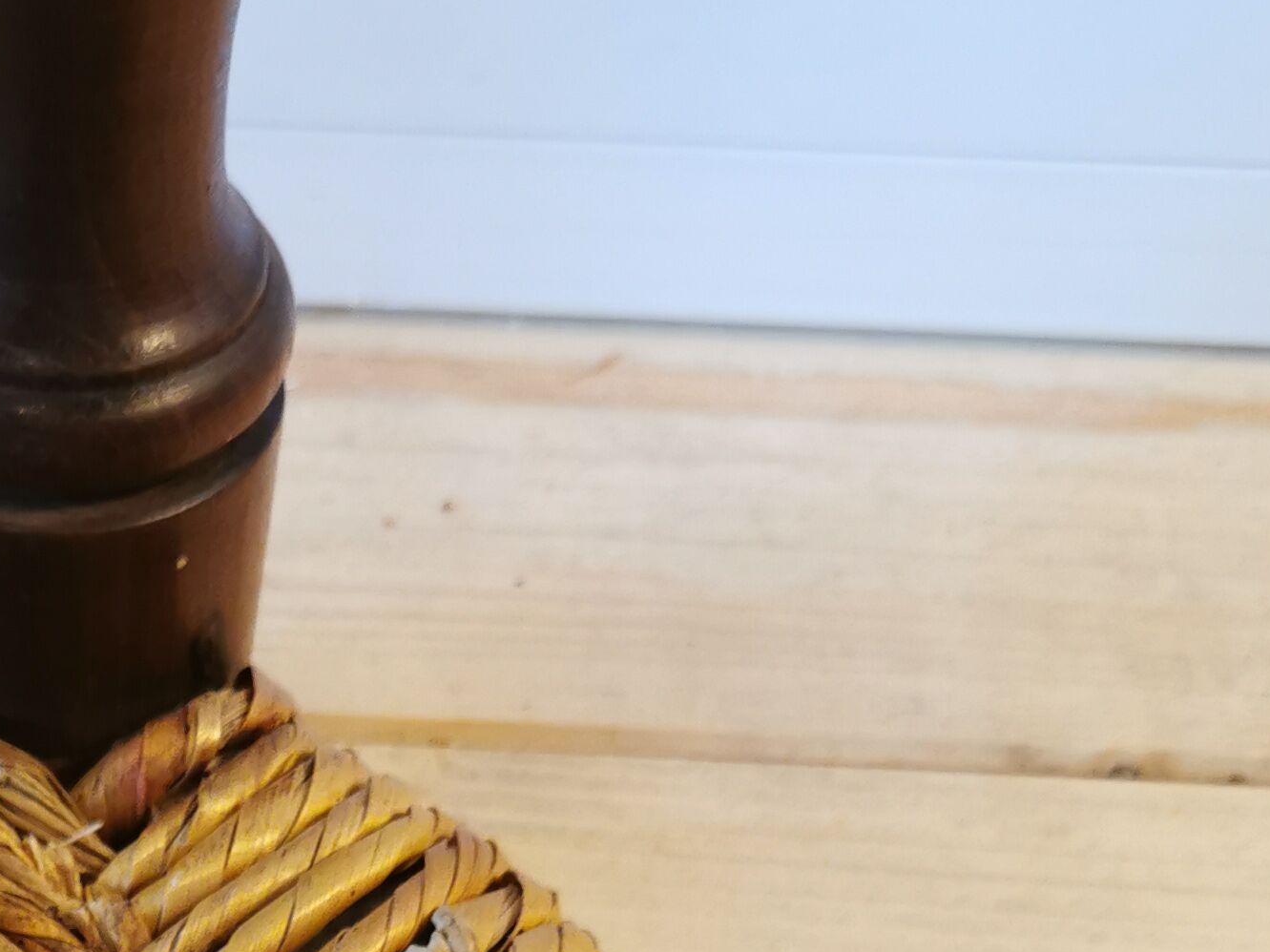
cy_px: 1511
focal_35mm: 74
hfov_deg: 25.3
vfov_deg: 17.5
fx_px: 2715
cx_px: 69
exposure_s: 1/50
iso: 125
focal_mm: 5.58
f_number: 1.8
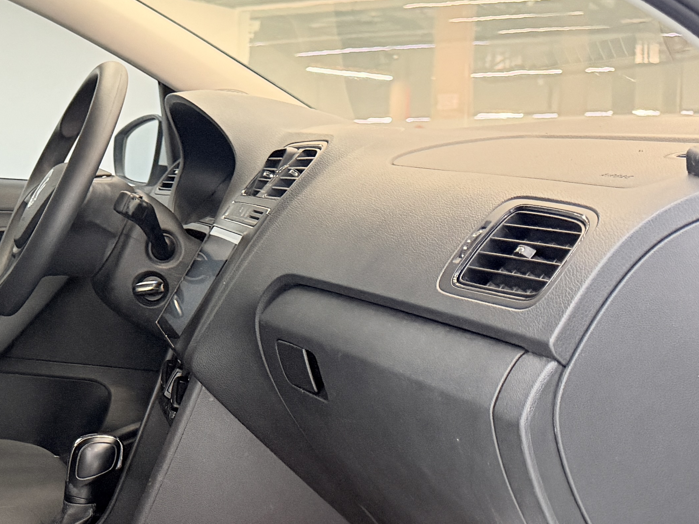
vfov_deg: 22.6
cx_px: -27
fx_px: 1313
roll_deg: +1.4
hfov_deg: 27.8
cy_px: 303
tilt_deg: -7.3
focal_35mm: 65
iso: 400
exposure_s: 1/60
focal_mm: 6.76
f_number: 1.78
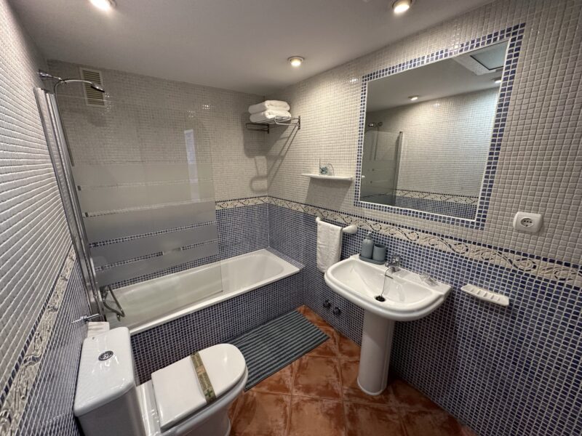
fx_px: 235
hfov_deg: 102.1
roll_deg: +0.2
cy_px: 218
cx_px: 291
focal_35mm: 14
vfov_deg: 85.7
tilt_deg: -15.1
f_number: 2.2
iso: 250
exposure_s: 1/100
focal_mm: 2.22
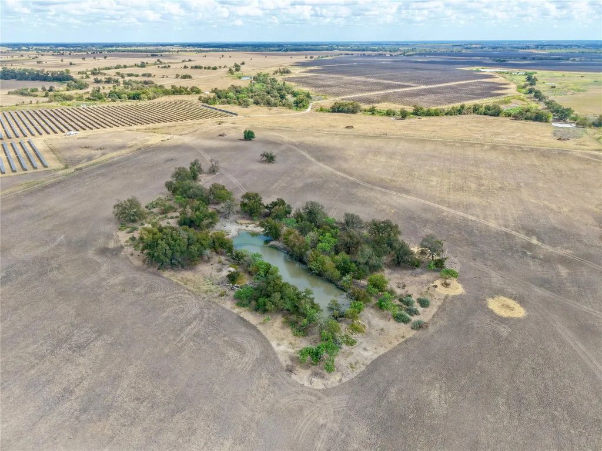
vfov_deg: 56.8
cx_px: 301
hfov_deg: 71.6
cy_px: 226
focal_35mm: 24
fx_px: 417
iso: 200
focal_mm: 8.67
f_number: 1.8
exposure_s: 1/2000
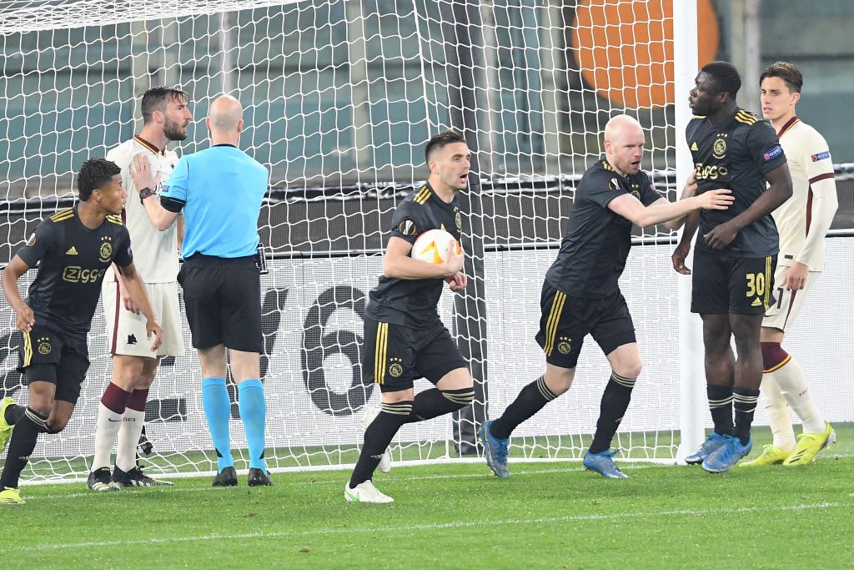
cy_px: 285
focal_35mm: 600
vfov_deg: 2.3
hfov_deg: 3.4
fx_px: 14234
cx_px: 427
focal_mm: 400
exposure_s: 1/1000
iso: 2500
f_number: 3.5
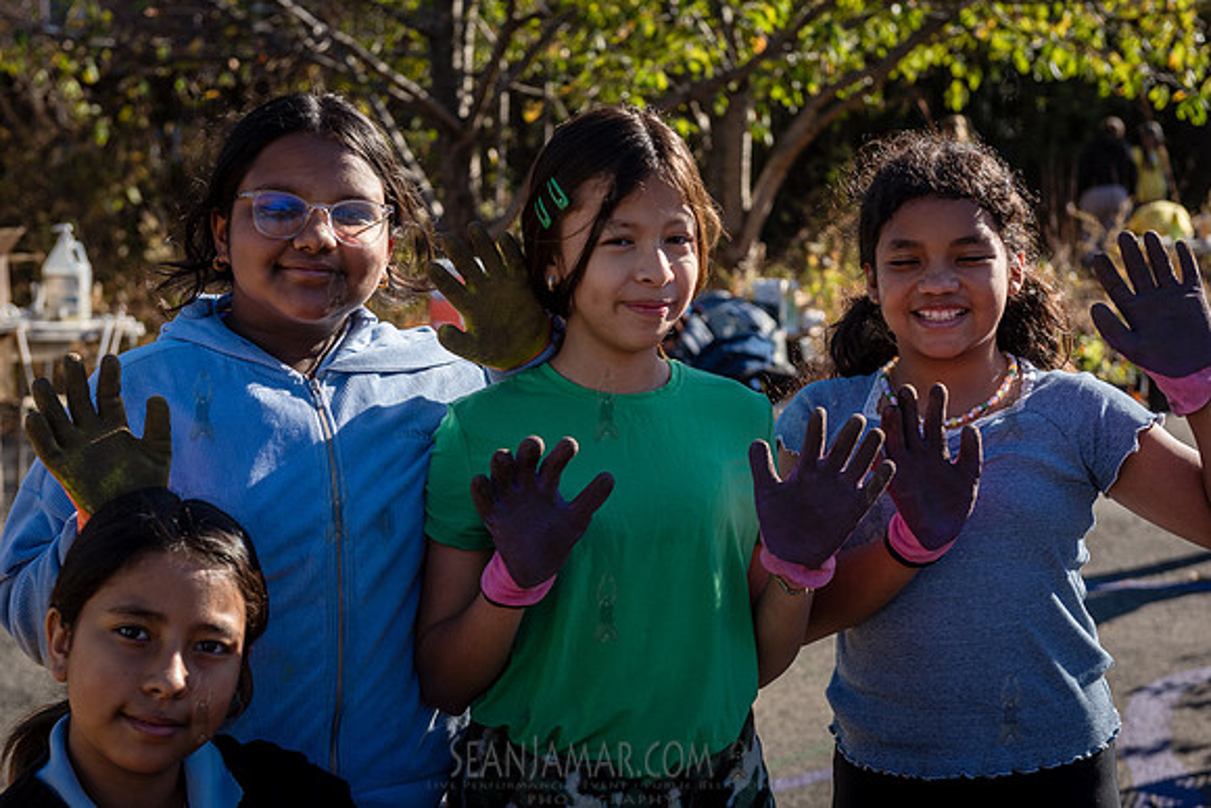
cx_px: 606
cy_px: 404
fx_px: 2086
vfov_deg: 21.9
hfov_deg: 32.4
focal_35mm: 62
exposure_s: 1/500
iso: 100
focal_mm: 62
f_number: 5
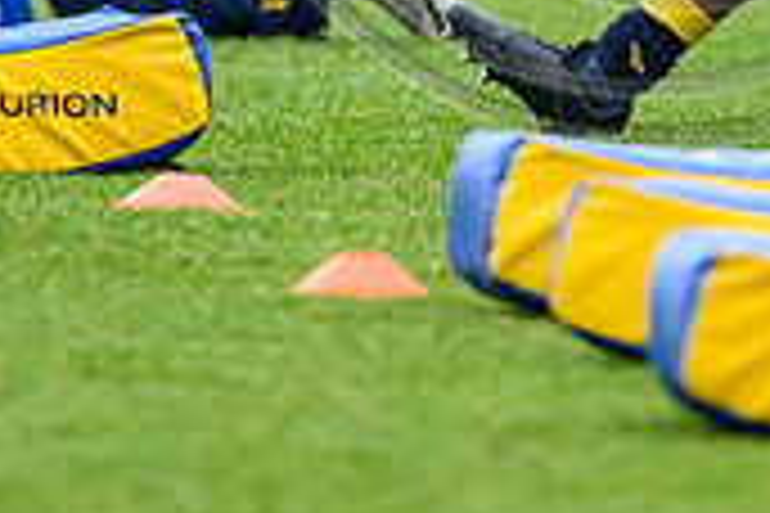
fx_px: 28980
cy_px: -317
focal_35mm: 1355
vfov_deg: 1.0
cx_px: 653
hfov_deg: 1.5
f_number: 3.5
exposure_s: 1/1600
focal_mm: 400
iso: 2000
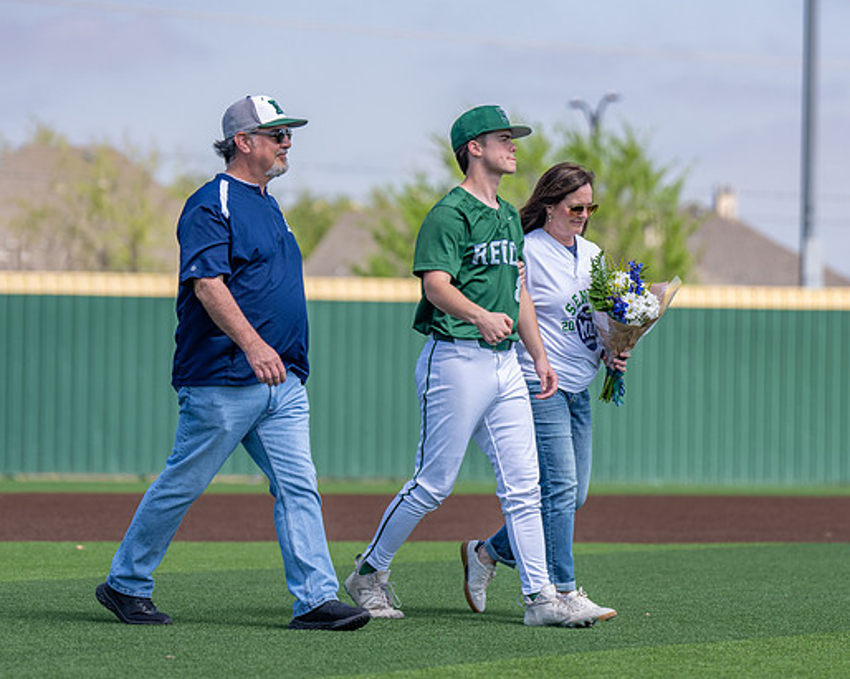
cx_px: 495
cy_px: 335
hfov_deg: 9.8
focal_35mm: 198
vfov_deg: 7.8
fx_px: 4980
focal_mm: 125
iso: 100
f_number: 2.8
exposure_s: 1/1600
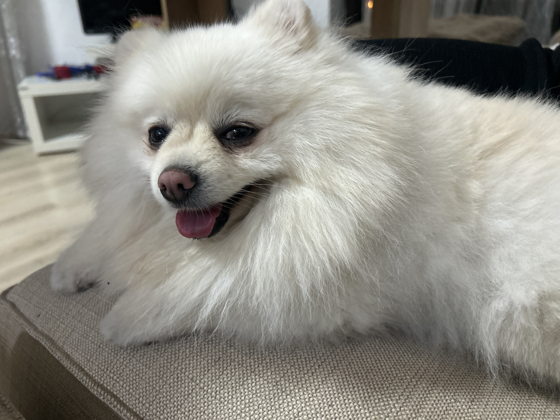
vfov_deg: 53.1
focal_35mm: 26
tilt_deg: -24.6
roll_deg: +2.0
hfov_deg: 67.3
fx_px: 421
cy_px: 210
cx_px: 280
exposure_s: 1/50
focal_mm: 5.7
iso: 400
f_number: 1.5
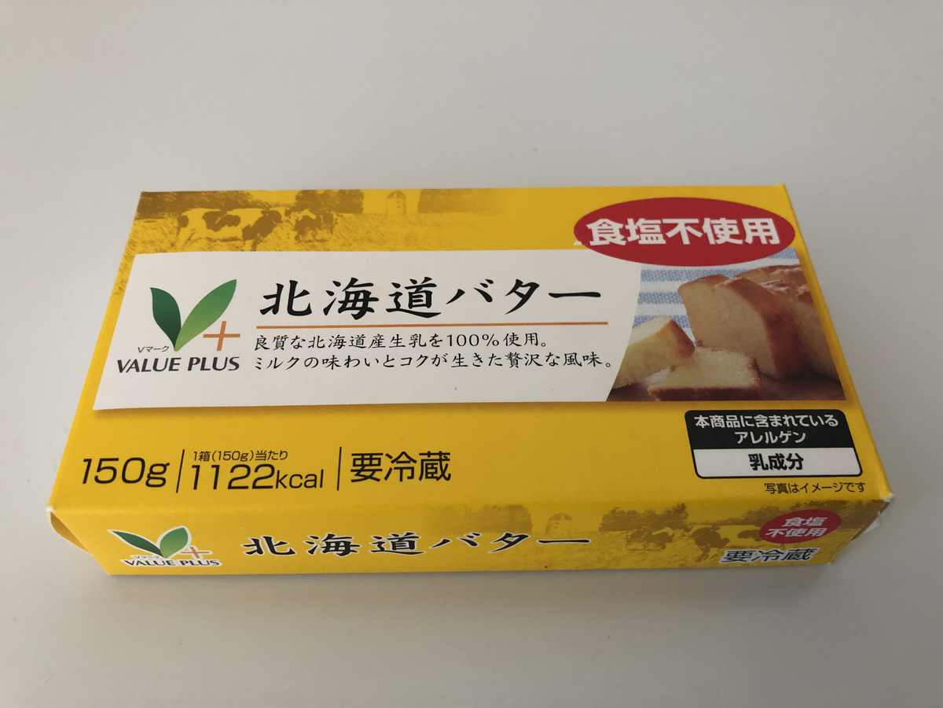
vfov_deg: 49.7
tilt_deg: -53.4
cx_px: 472
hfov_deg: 63.4
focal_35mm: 28
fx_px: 763
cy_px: 354
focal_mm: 3.99
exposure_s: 1/9
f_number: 1.8
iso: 100
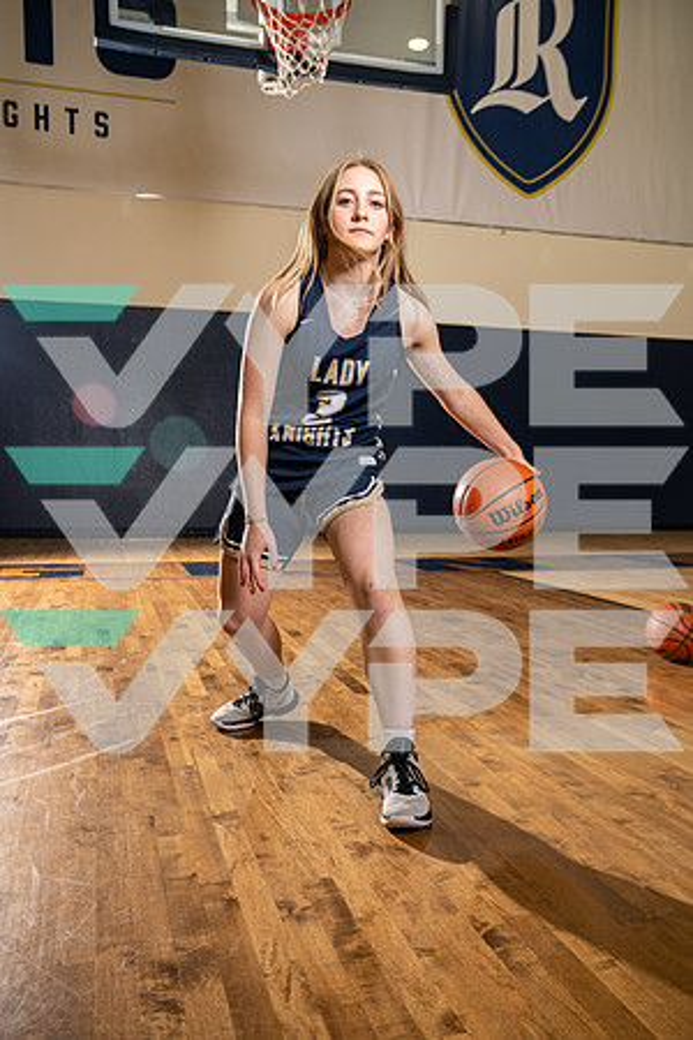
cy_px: 520
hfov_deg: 42.3
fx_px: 895
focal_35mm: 31
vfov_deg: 60.3
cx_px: 346
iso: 400
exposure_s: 1/250
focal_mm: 31
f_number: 5
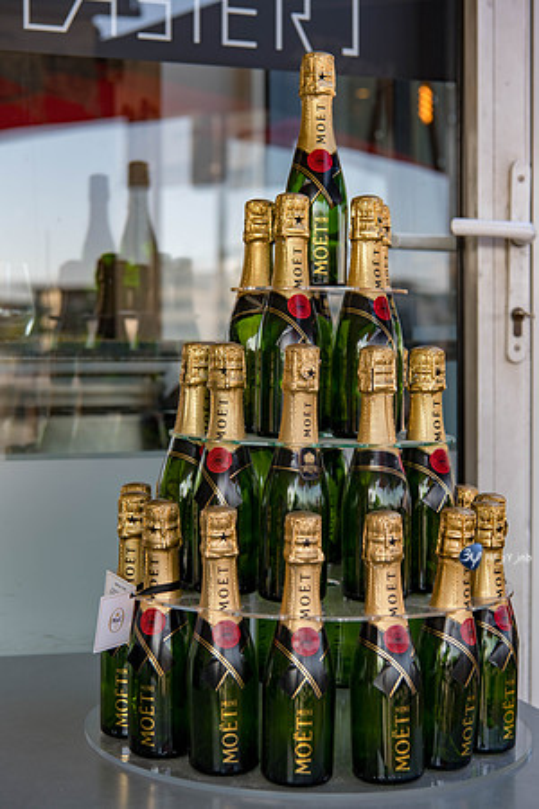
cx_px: 270
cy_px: 404
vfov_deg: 33.4
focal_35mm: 60
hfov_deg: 22.6
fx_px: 1347
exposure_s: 1/60
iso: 90
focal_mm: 60
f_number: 6.3
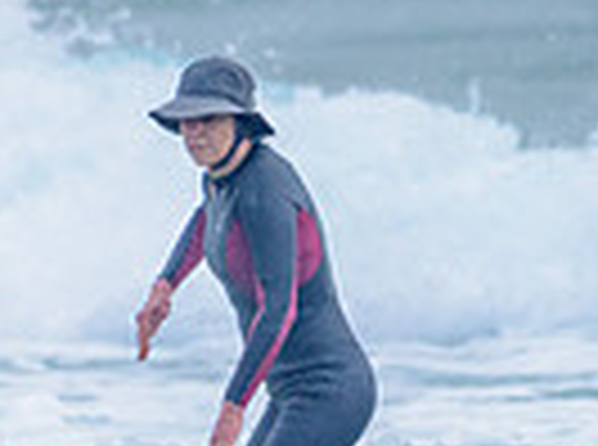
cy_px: 489
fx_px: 44398
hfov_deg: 0.8
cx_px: 123
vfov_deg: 0.6
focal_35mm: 2577
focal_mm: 500
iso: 360
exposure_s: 1/2000
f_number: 5.6
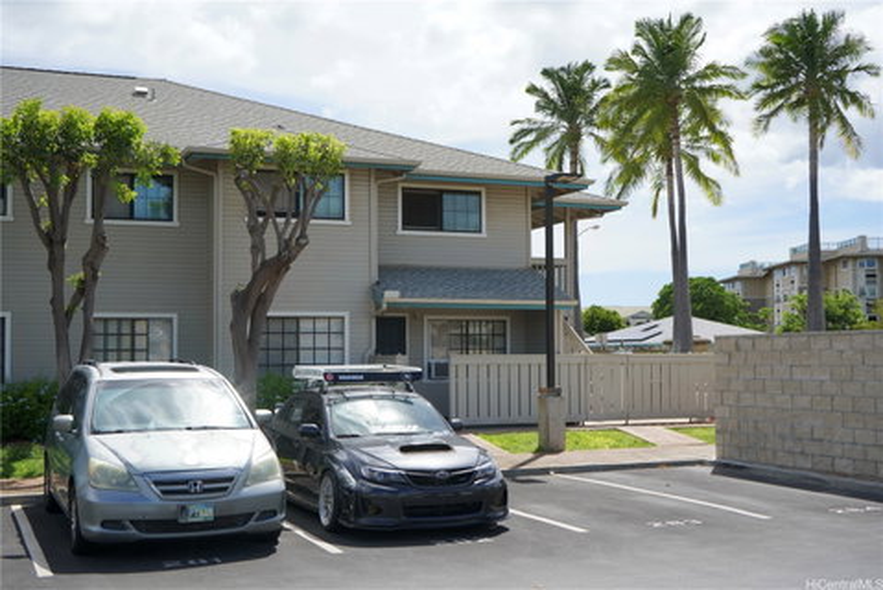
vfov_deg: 29.9
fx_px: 1104
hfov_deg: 43.6
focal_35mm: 45
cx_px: 442
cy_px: 295
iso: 250
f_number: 8
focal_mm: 45
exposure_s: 1/640
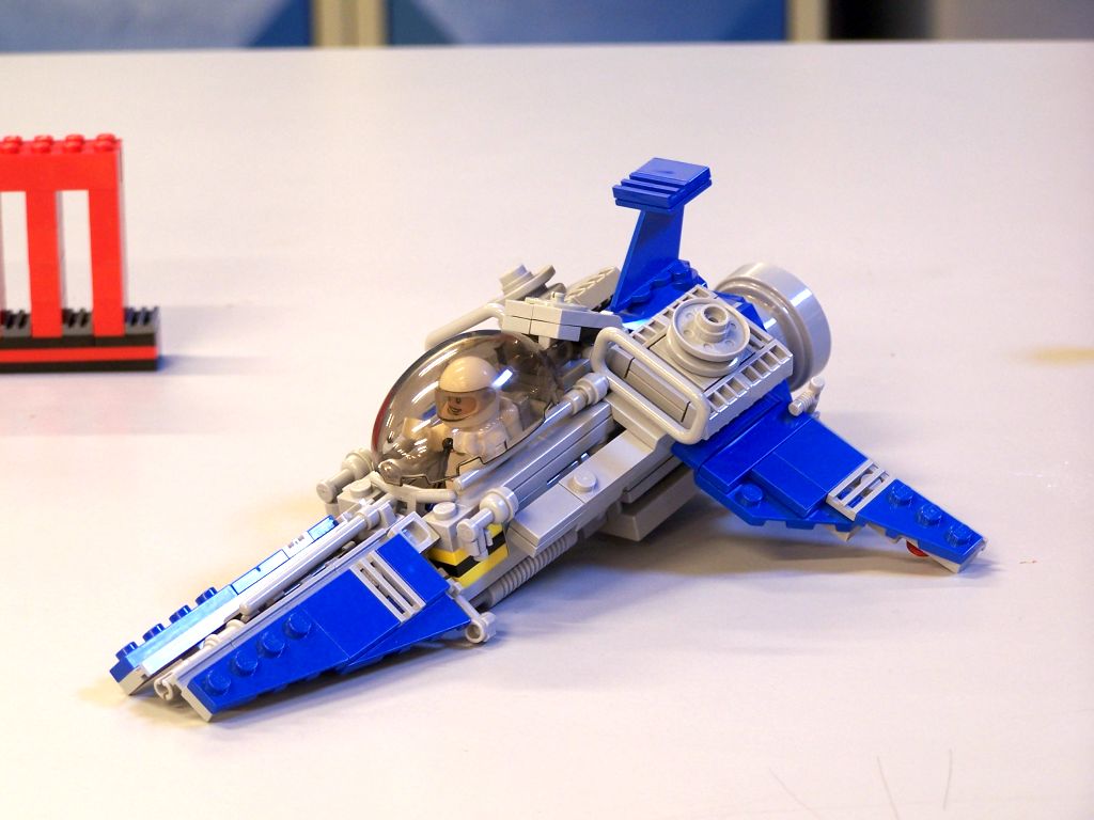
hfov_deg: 15.4
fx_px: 4045
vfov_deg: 11.6
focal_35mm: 128
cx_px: 547
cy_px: 410
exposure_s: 1/6
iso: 80
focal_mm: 21.2
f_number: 3.2
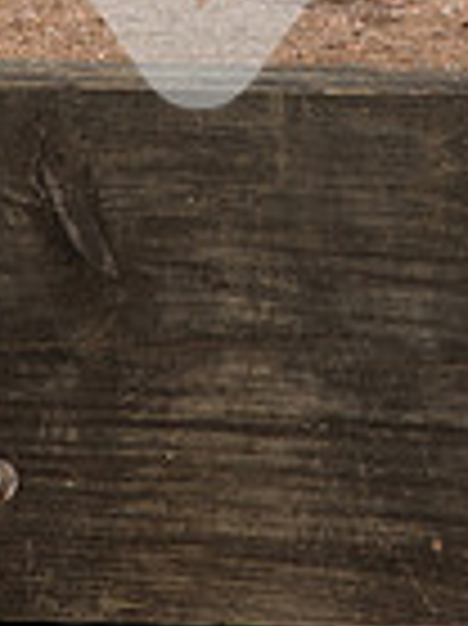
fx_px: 3719
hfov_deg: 7.1
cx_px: 648
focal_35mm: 206
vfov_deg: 9.3
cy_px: -347
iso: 250
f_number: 7.1
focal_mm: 66
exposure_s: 1/250
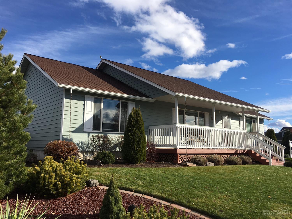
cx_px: 146
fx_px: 245
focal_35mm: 29
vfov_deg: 48.2
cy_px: 110
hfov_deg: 61.7
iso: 25
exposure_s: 1/1832
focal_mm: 4.15
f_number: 2.2
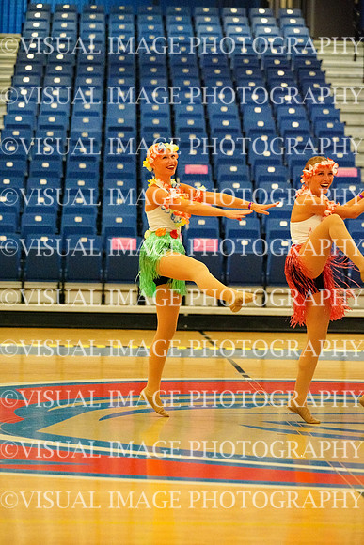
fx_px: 2273
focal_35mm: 150
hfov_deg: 9.2
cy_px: 272
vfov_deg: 13.7
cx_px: 182
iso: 25600
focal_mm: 150
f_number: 4
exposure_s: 1/1000
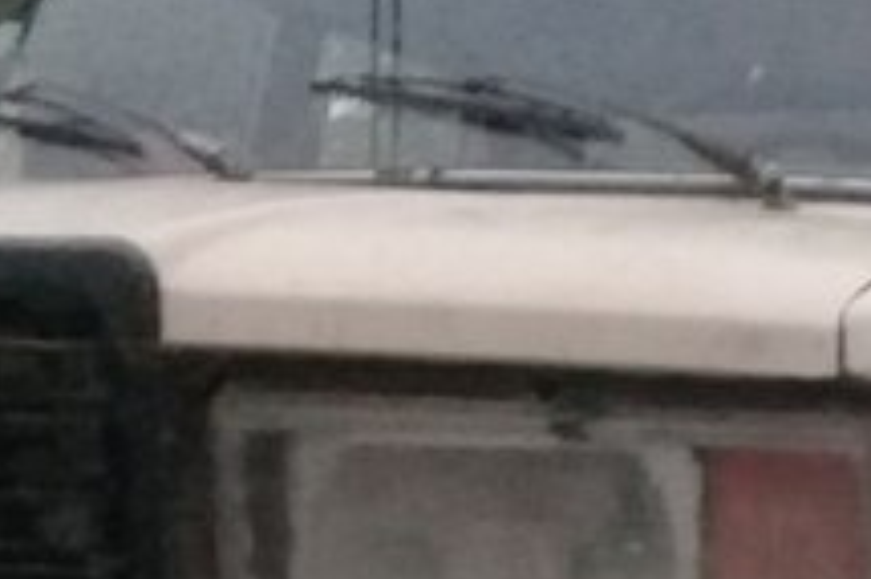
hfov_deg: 19.4
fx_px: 2393
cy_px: 654
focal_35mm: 99
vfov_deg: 13.5
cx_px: 1057
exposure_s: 1/17
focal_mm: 3.3
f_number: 2.2
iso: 640
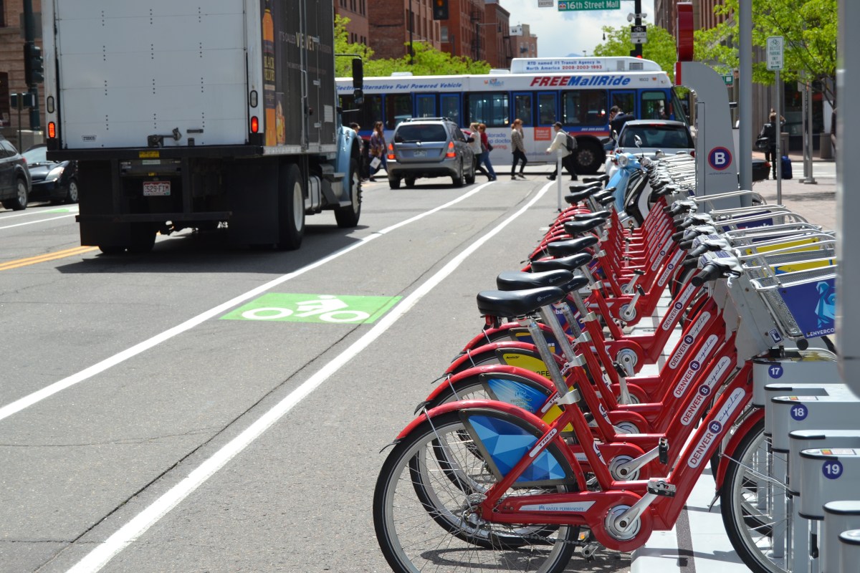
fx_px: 1792
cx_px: 430
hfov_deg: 27.0
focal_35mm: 75
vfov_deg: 18.2
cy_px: 286
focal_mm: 50
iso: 100
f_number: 8
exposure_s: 1/250
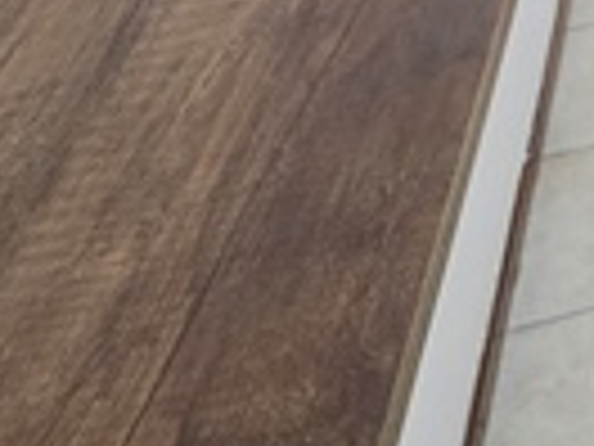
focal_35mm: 63
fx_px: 1081
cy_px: -496
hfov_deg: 18.9
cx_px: 1188
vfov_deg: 16.4
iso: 500
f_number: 1.9
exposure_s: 1/60
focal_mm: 2.2
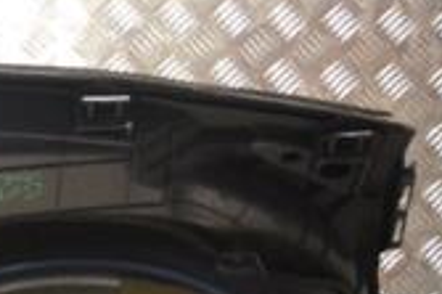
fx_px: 1852
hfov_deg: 12.8
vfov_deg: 8.9
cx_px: -262
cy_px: 418
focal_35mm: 151
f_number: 6.3
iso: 3200
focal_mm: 28
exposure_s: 1/160
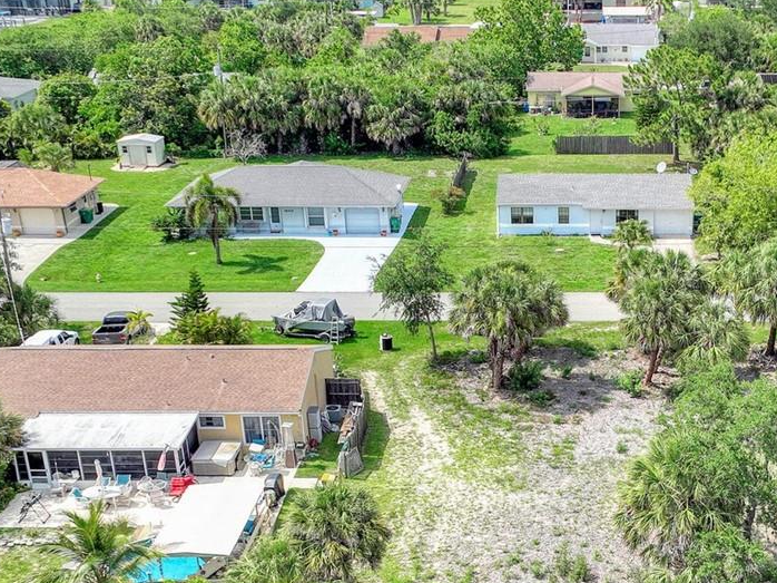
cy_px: 459
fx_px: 1234
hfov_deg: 34.2
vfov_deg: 26.1
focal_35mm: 55
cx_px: 591
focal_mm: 12.3
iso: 100
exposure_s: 1/1600
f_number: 3.5
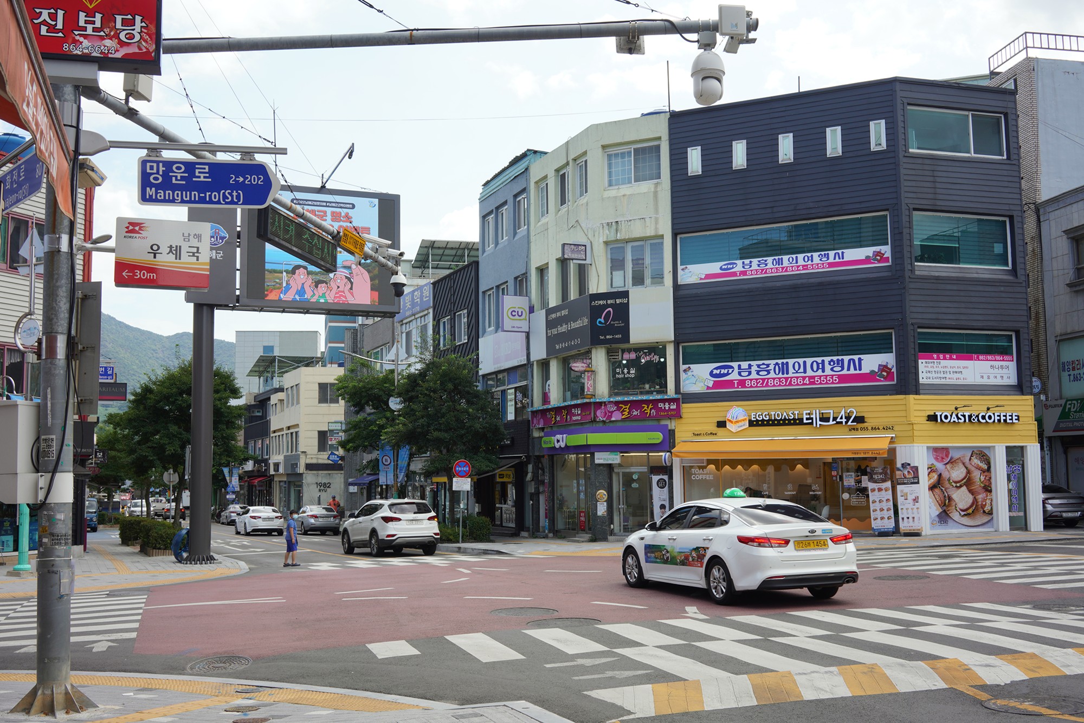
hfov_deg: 54.4
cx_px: 542
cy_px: 362
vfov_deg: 37.9
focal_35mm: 35
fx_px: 1054
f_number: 13
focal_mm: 35
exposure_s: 1/100
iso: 200
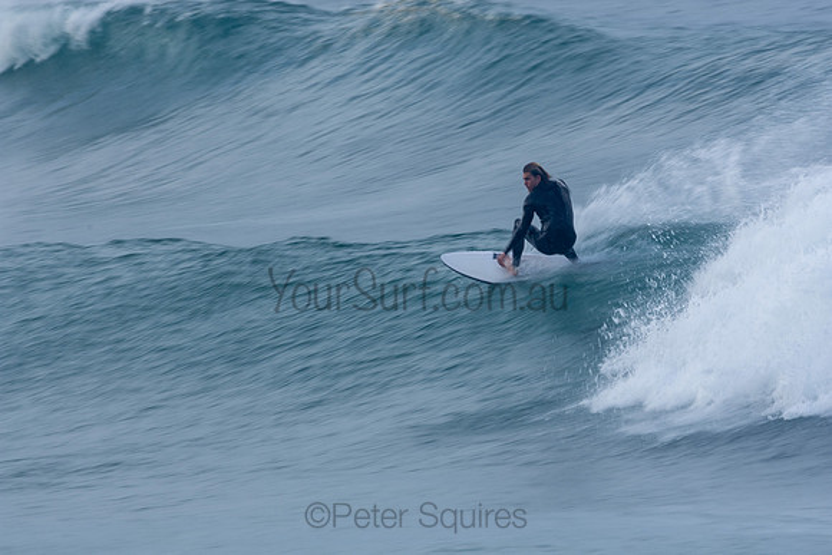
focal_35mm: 720
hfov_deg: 2.9
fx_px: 16643
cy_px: 278
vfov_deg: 1.9
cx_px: 416
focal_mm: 480
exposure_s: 1/50
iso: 100
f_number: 14
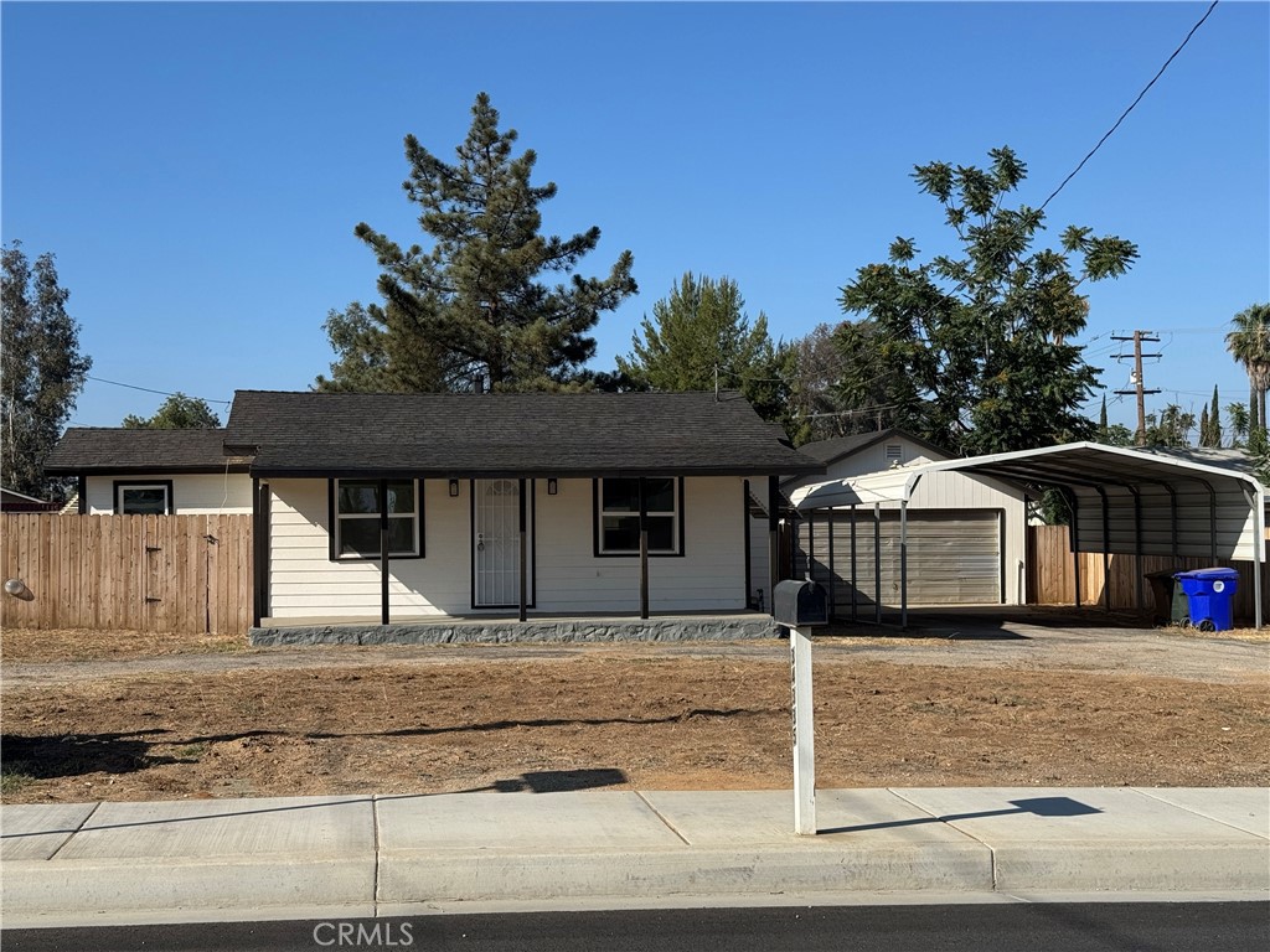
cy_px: 476
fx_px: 1761
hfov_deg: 39.7
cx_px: 635
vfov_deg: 30.3
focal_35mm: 48
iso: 64
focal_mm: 6.76
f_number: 1.78
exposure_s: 1/5848
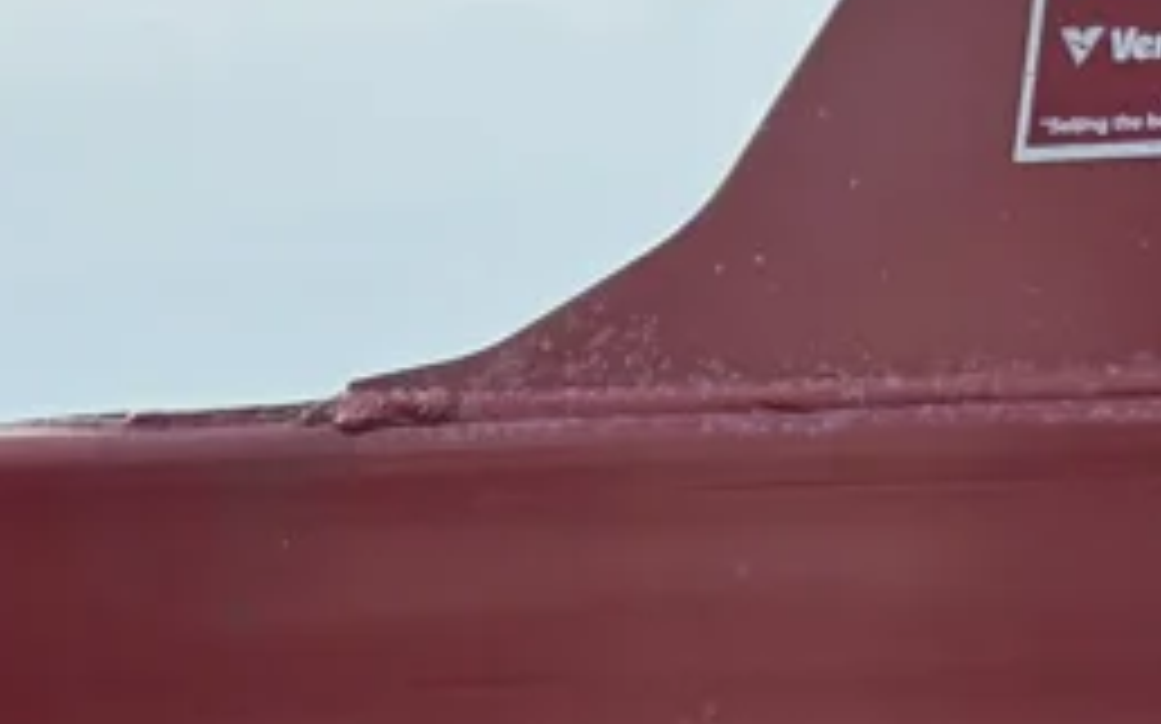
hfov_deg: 12.0
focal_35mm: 158
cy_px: 1808
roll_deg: -1.5
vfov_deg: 7.7
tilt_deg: -5.9
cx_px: -1066
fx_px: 4997
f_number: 1.78
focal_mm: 6.76
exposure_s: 1/229
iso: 100
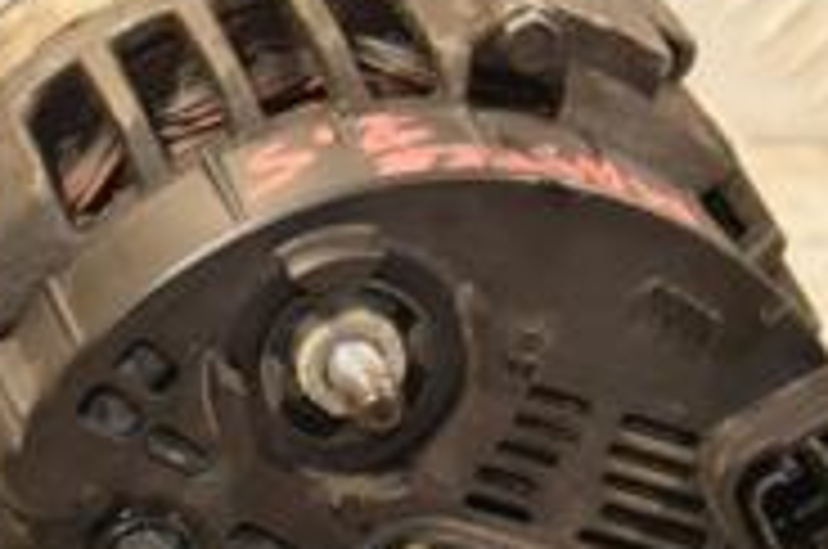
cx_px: 346
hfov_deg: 6.0
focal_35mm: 343
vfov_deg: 4.0
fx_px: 7875
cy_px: 472
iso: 800
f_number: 8
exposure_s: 1/50
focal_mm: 70
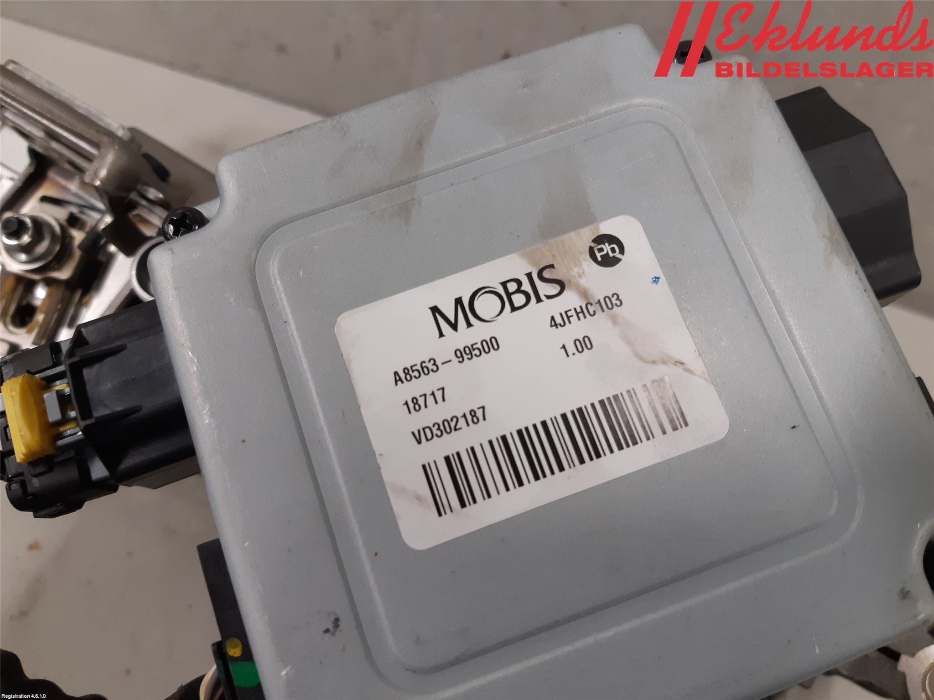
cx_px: 467
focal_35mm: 26
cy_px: 350
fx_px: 702
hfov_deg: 67.3
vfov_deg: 53.1
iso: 125
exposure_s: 1/50
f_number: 1.7
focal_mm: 3.93
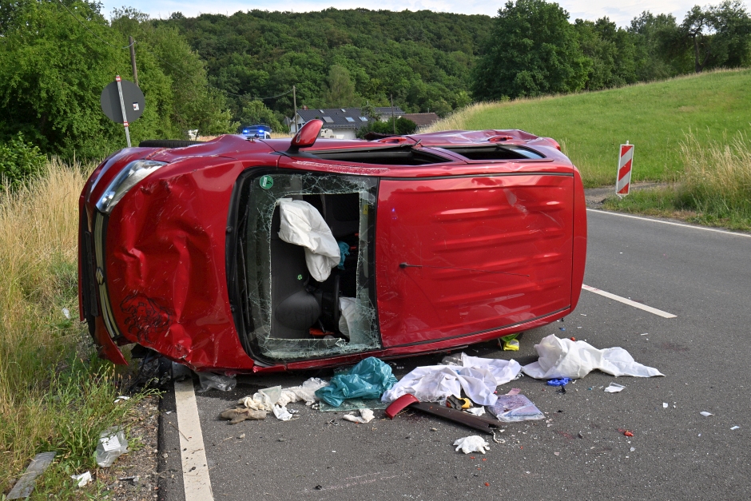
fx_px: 793
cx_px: 376
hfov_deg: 50.7
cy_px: 250
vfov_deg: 35.1
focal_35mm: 38
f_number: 18
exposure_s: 1/250
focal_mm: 38
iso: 250
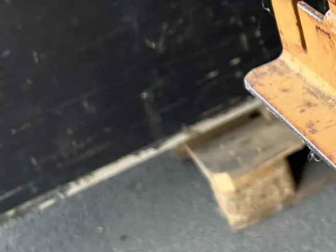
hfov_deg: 20.4
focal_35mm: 85
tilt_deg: -29.9
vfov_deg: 17.2
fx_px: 825
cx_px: 472
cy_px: 37
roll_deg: +7.8
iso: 64
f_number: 1.5
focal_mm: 5.7
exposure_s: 1/121
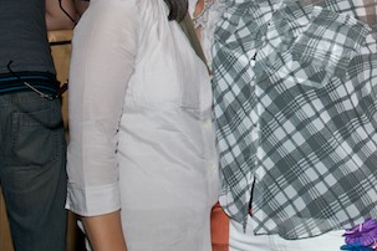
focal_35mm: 57
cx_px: 361
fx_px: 597
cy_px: -11
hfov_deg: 32.7
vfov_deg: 22.7
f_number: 9
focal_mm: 18
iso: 200
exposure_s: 1/60
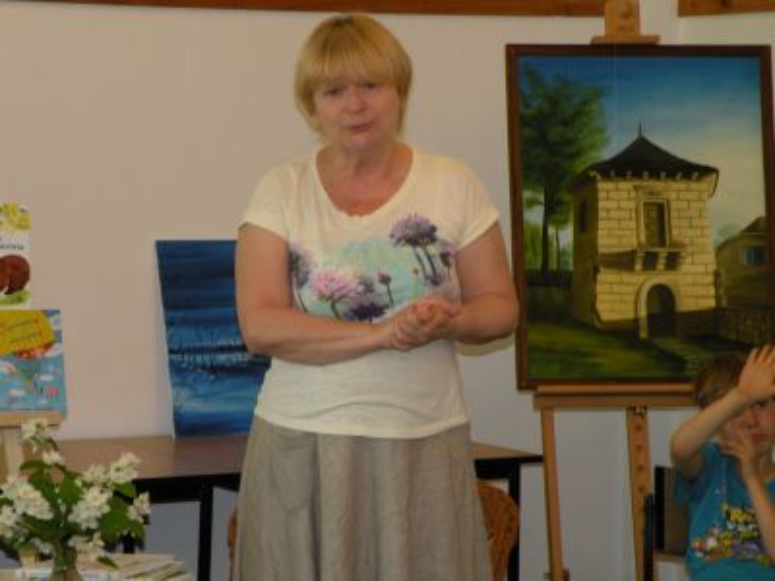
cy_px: 290
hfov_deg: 14.0
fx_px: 3157
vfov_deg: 10.5
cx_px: 388
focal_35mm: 141
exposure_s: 1/35.3
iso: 181
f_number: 4.5
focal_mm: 25
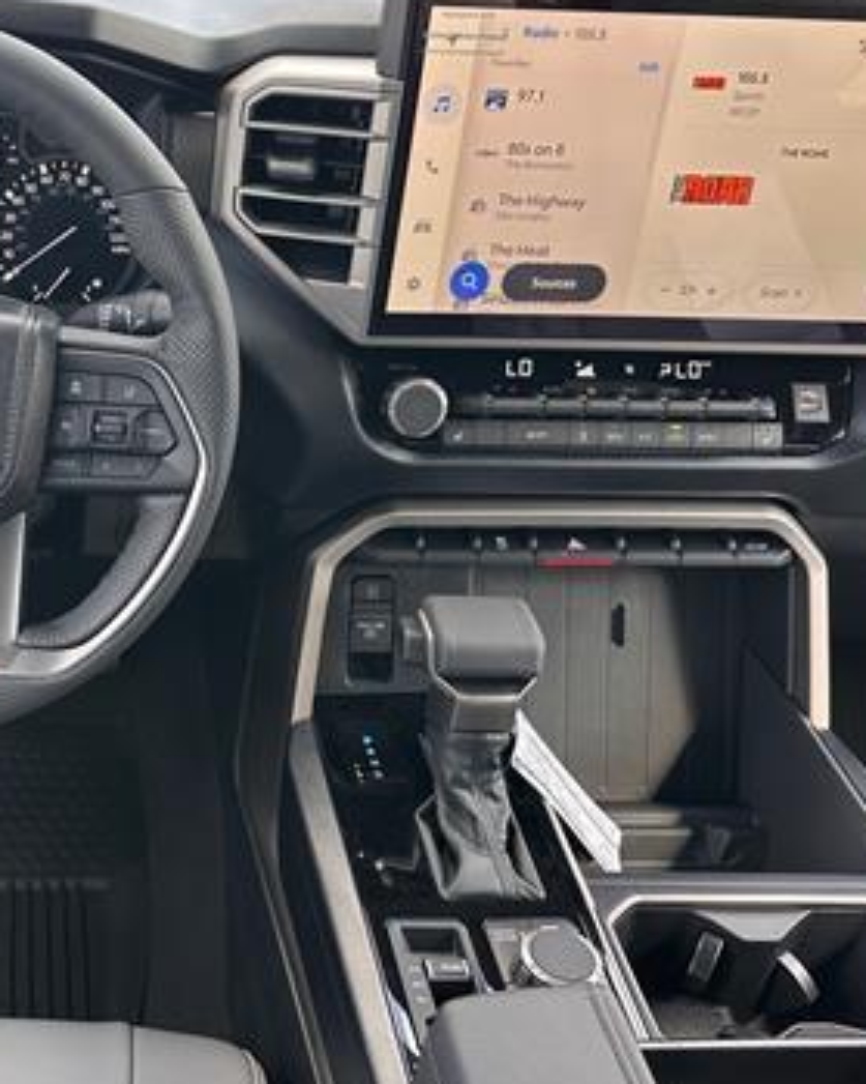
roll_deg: -0.2
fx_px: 1378
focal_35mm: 43
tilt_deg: -34.1
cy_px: 559
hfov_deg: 32.9
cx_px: 65
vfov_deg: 42.9
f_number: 1.78
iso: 100
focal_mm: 6.86
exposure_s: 1/121
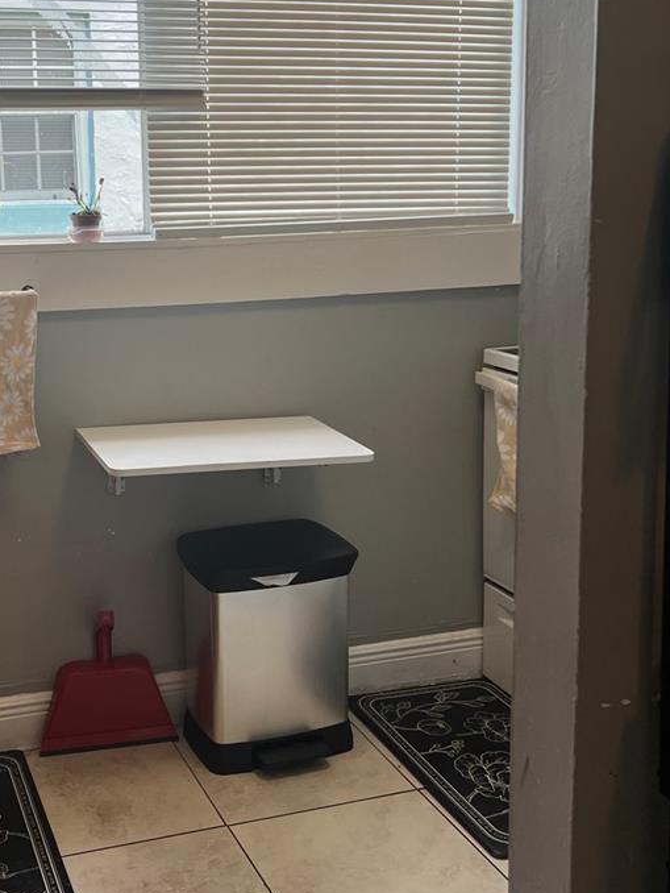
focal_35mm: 46
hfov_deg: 30.9
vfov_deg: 41.0
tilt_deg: -8.0
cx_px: 149
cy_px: 352
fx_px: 1186
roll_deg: +1.9
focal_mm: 5.7
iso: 50
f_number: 1.5
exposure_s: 1/280
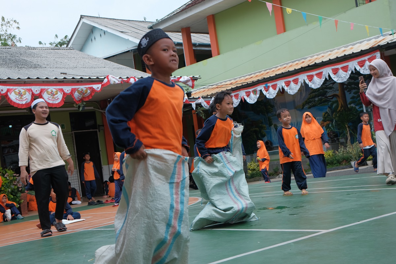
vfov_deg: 27.0
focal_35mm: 50
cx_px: 198
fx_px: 550
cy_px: 132
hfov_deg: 39.6
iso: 250
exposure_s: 1/500
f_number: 4.5
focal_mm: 33
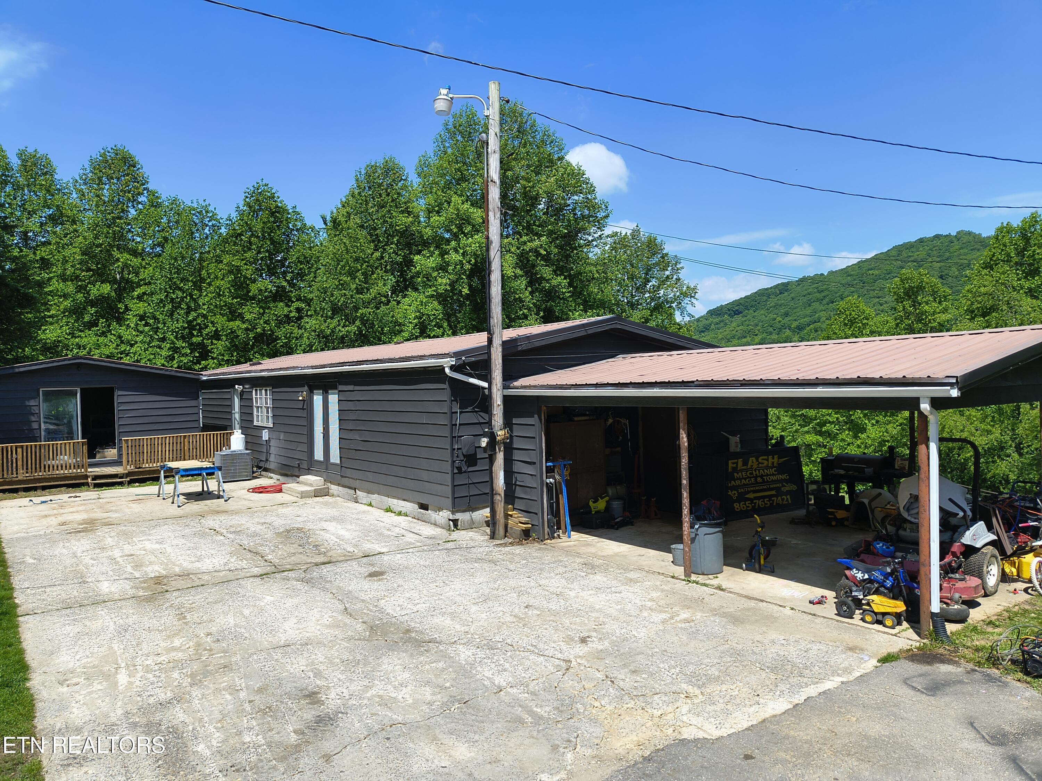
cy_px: 390
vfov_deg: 54.9
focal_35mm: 25
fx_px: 753
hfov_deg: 69.4
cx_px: 521
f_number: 1.7
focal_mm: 4.68
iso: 100
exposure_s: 1/1157
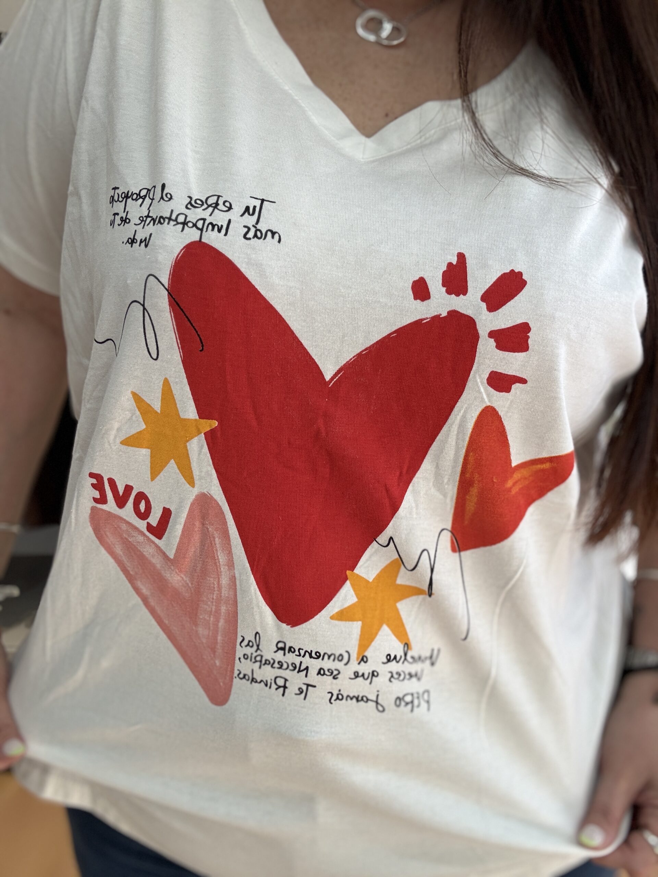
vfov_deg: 60.0
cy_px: 438
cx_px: 329
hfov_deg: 46.8
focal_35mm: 30
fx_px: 760
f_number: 1.9
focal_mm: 2.69
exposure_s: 1/100
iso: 32
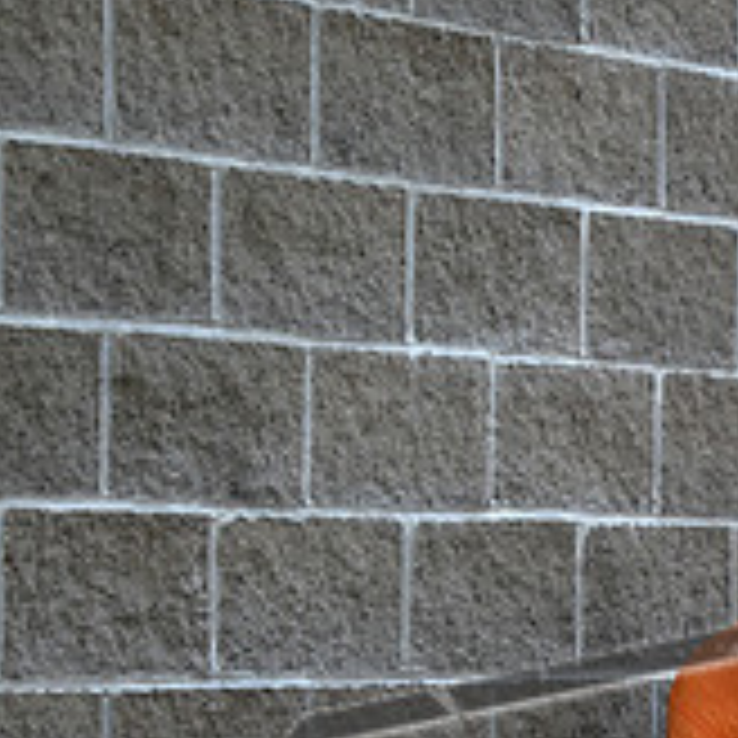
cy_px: 826
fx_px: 5089
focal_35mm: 211
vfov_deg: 8.2
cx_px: 860
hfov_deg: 8.2
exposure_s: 1/320
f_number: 3.2
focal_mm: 70
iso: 160
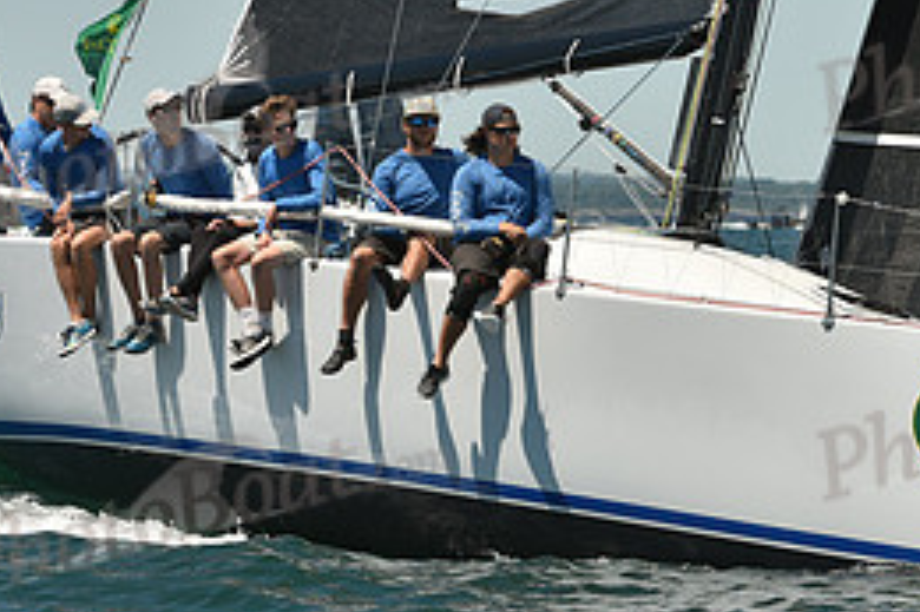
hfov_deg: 4.2
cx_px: 637
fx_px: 12539
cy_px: 274
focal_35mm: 491
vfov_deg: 2.8
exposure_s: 1/1000
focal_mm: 220
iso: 250
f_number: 8
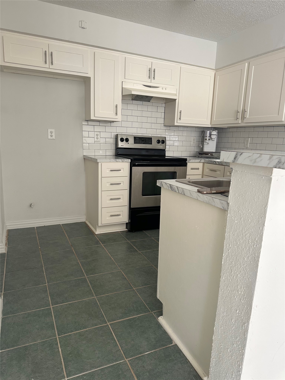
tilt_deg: -10.7
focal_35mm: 24
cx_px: 142
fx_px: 263
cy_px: 190
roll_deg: -3.0
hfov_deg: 56.8
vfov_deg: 71.6
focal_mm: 6.86
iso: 160
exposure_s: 1/121
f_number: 1.78
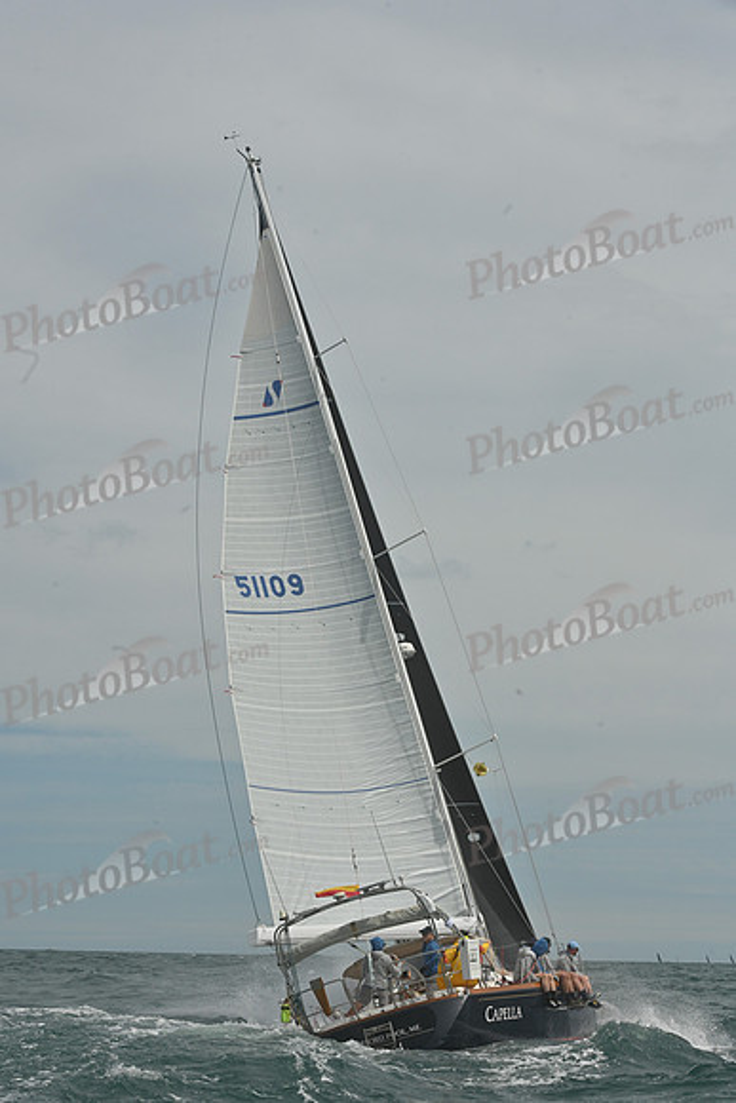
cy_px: 552
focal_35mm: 70
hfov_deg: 19.5
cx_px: 368
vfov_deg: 28.8
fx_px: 2145
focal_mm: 70
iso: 320
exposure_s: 1/1250
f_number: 14
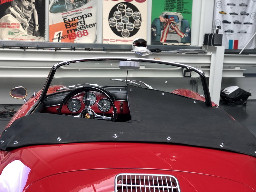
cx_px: 128
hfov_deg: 33.8
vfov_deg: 25.7
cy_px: 96
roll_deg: -2.3
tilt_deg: -10.1
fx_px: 422
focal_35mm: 57
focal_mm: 6.6
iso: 20
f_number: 2.8
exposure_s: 1/40
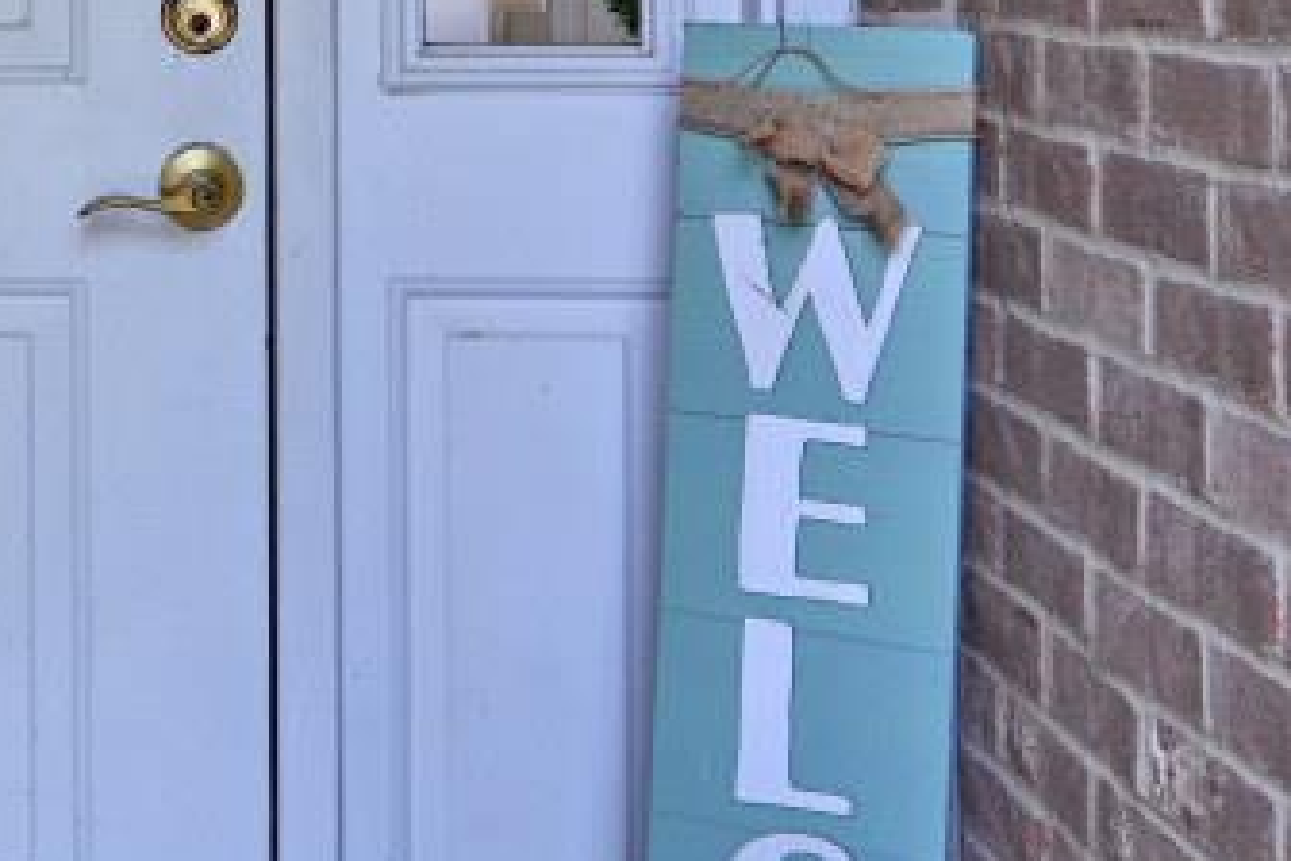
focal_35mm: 78
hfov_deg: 23.8
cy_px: -65
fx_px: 2805
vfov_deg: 16.9
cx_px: -215
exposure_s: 1/250
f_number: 4
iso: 360
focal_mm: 17.5
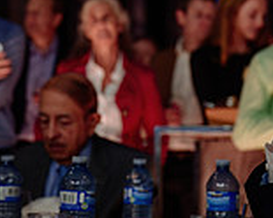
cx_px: 123
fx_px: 1163
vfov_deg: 10.7
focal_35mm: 144
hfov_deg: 13.4
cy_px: 66
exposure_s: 1/160
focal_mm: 41
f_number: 3.2
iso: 500
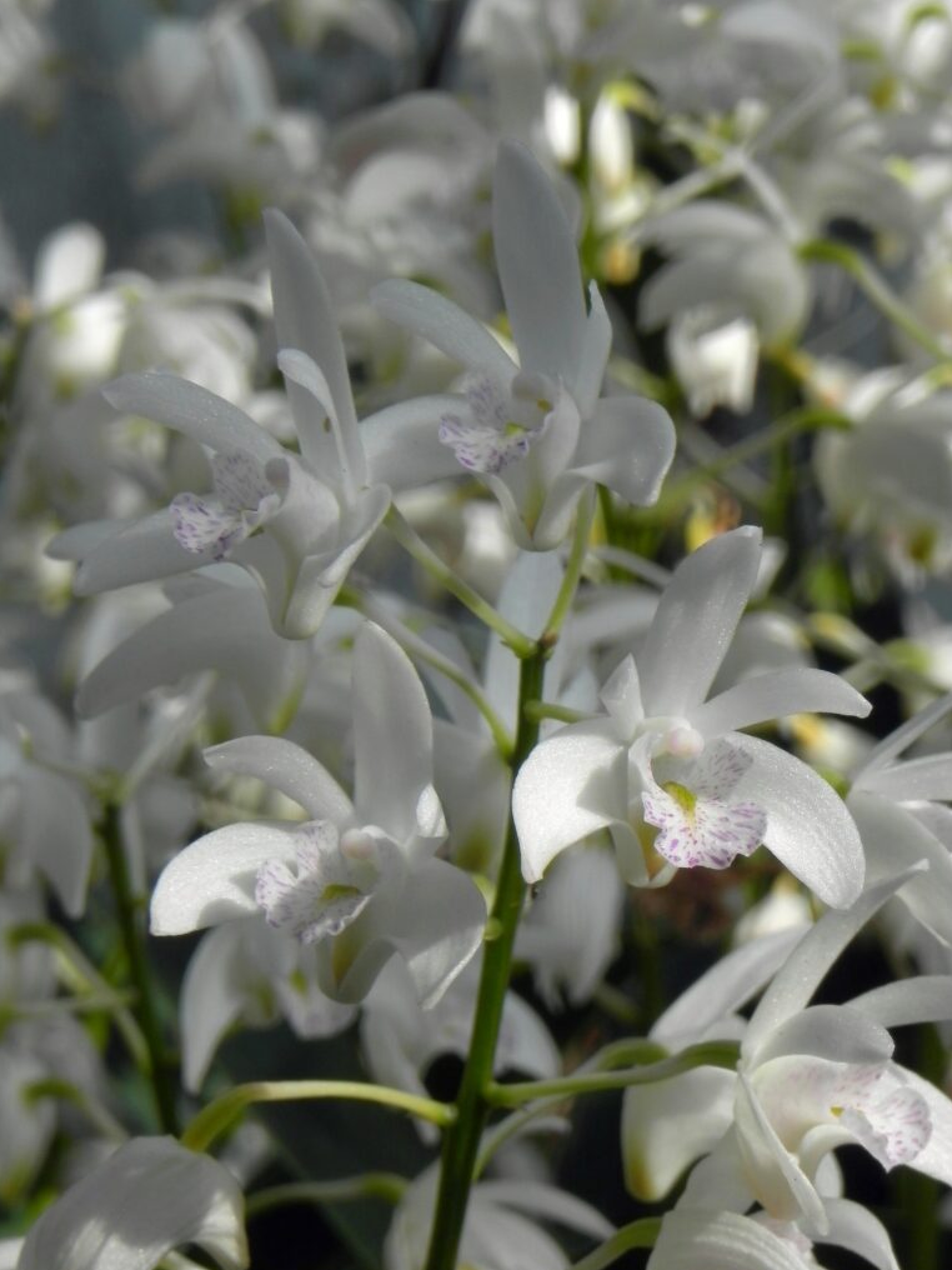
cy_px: 639
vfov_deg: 15.2
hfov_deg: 11.4
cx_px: 477
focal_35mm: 130
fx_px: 4767
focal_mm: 23
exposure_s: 1/392
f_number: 7.1
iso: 160
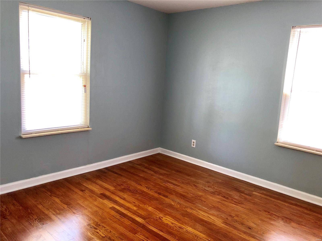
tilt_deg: -8.7
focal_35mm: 28
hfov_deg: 63.4
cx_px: 161
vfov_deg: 49.7
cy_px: 120
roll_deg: -2.7
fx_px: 260
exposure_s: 1/30
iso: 32
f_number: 1.8
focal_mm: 4
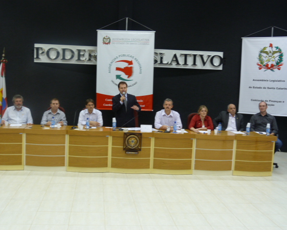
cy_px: 115
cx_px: 134
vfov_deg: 33.5
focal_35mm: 45
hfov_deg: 41.1
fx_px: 382
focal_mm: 7.8
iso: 100
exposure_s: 1/6
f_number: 3.2
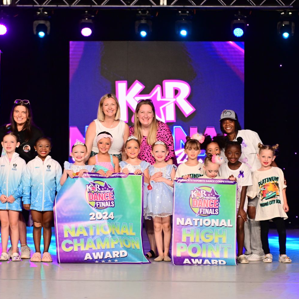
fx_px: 880
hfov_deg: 19.3
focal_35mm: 90
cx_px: 123
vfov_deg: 19.3
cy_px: 149
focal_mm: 70
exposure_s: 1/800
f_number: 2.8
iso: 2500
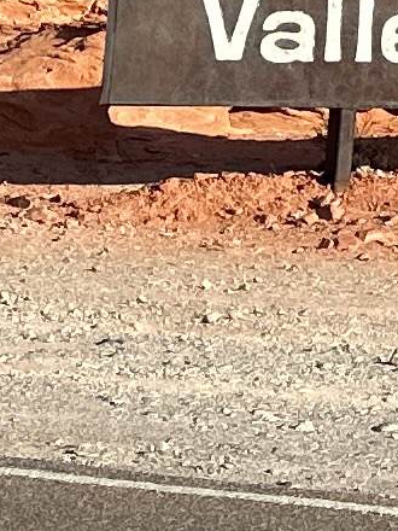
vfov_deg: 8.7
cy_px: -351
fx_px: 3373
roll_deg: -1.1
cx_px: 1275
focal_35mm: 220
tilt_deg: +6.3
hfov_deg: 6.1
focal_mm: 6.86
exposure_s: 1/5263
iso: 80
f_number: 1.78
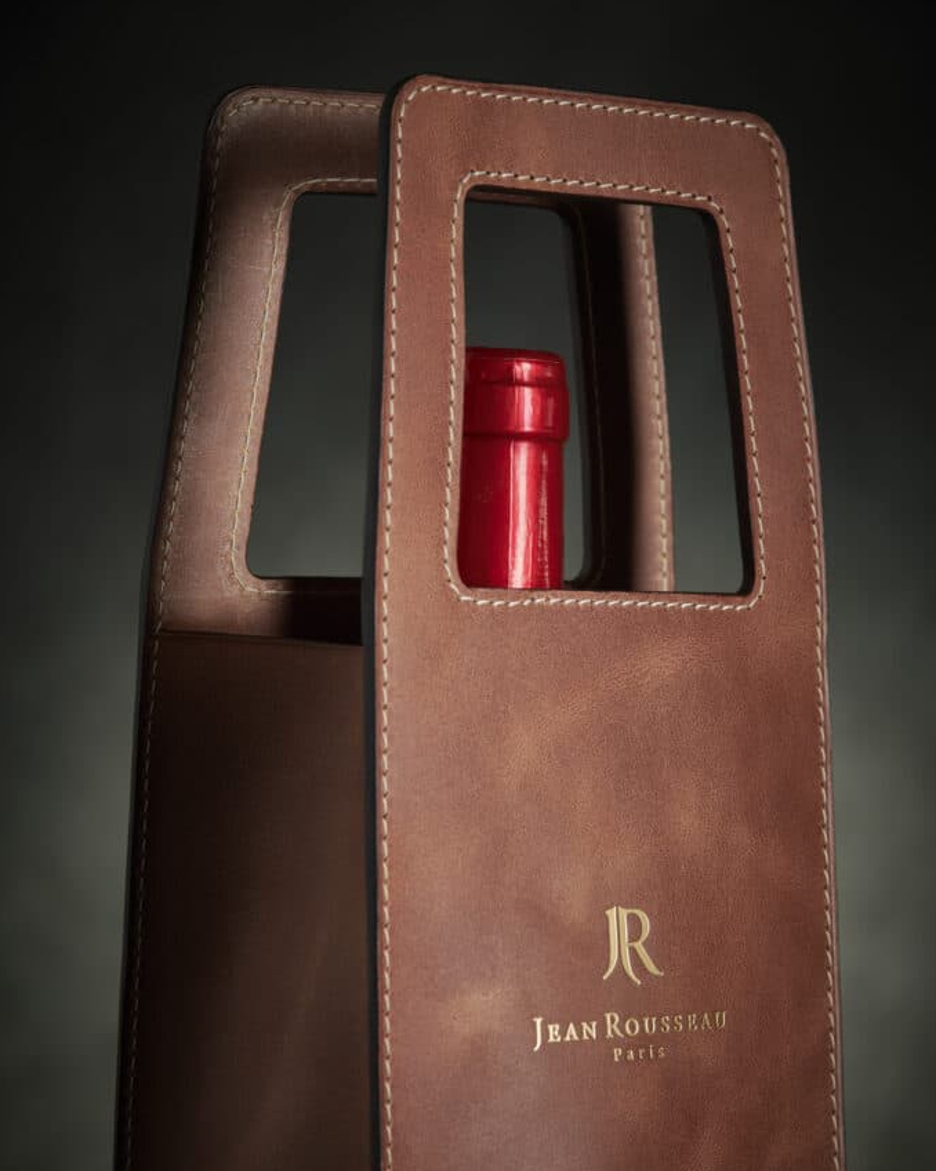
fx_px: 4122
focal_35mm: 119
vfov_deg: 16.2
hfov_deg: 13.0
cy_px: 701
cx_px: 467
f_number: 11
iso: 125
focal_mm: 105
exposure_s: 1/60
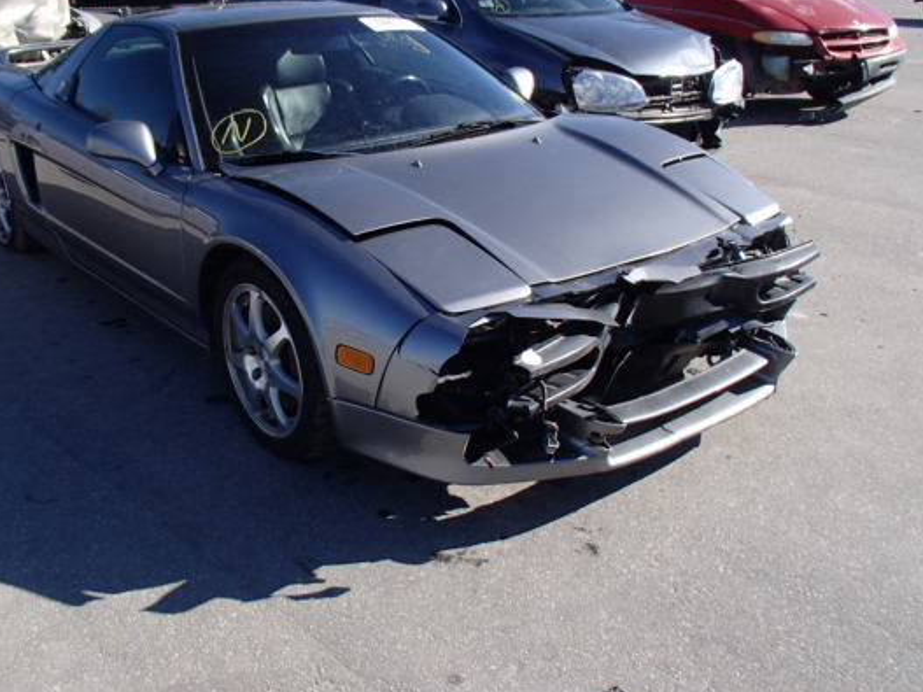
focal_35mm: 34
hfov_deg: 53.8
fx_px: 906
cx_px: 392
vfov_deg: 41.6
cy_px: 289
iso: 100
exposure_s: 1/100
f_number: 11
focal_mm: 5
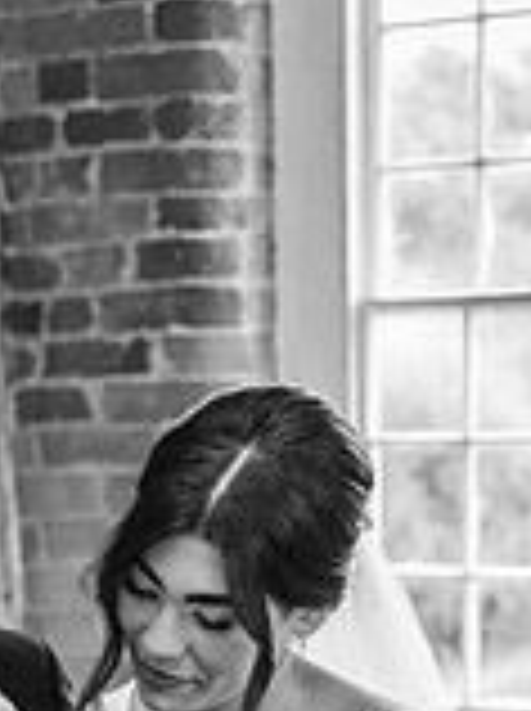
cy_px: 850
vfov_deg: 17.5
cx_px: -52
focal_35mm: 107
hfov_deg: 13.5
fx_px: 2194
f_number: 2.8
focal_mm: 39
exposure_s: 1/200
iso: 1000
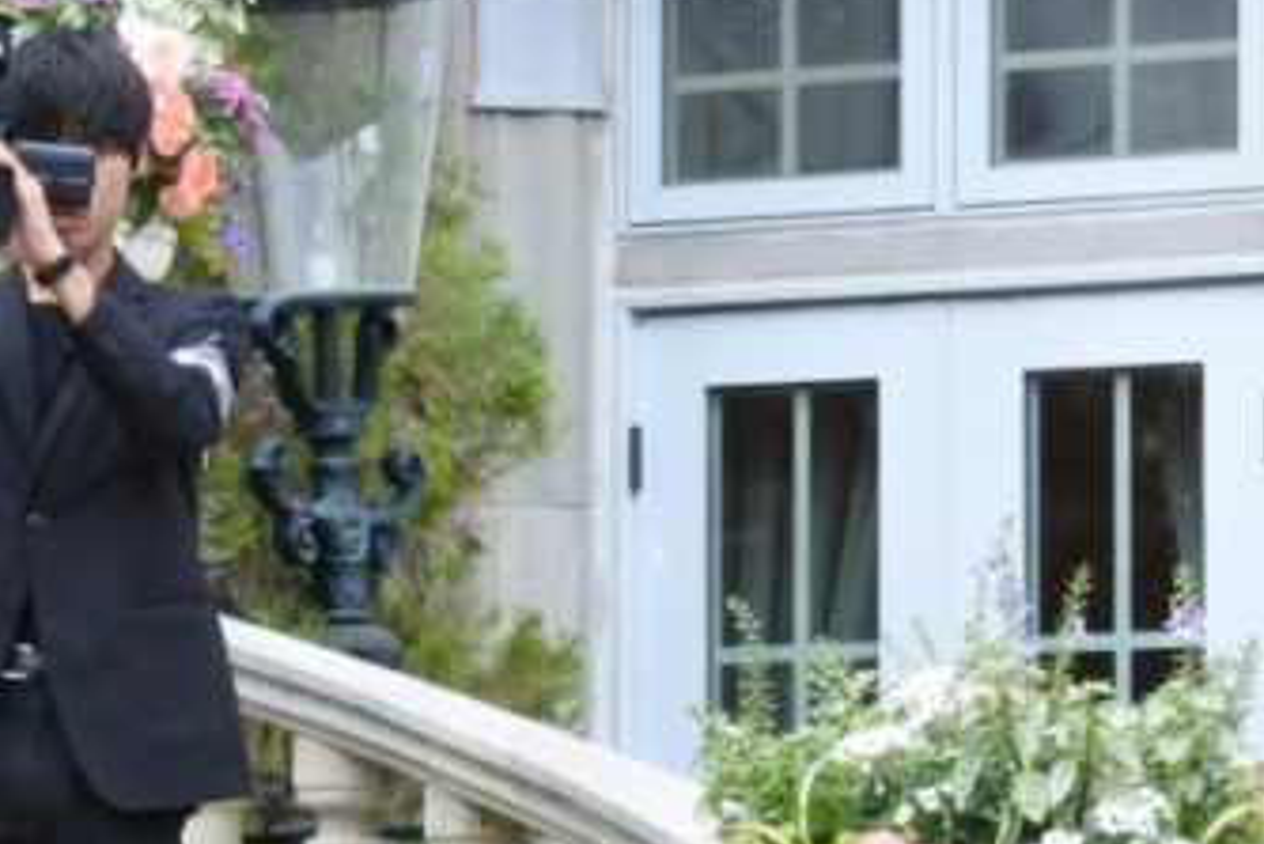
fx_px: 8711
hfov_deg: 8.2
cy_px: 903
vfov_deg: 5.5
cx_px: -125
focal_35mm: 248
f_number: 5.6
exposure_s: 1/250
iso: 400
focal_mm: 30
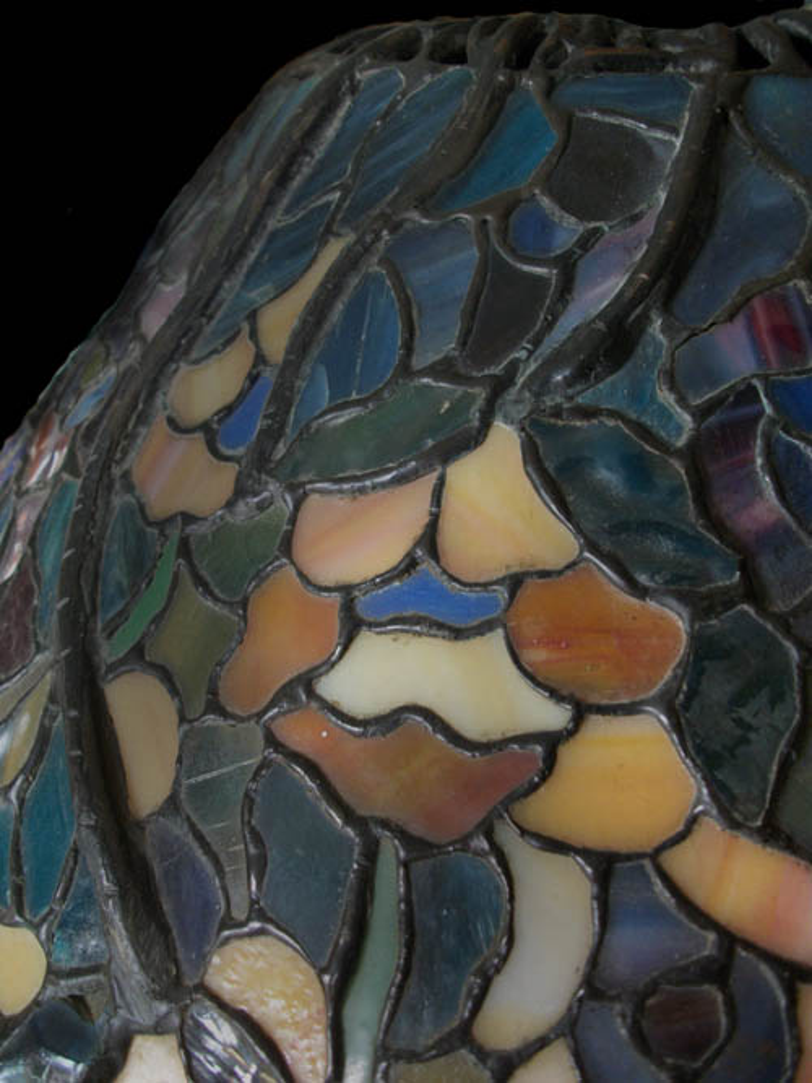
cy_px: 542
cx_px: 406
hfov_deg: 44.1
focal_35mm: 32
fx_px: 1001
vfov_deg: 56.8
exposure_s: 1/25
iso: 160
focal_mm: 5.7
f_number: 2.9
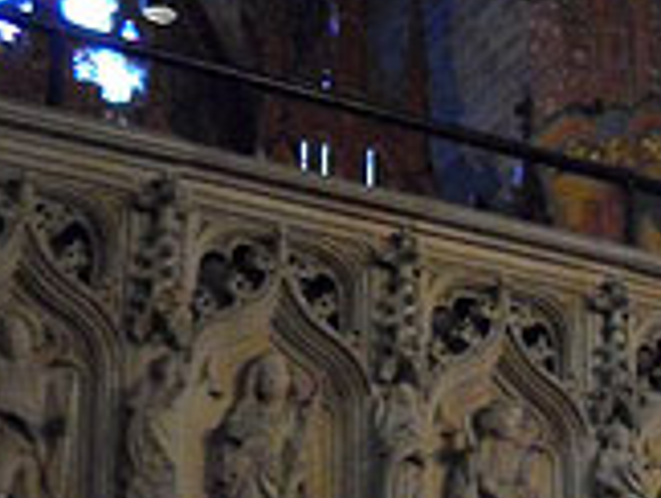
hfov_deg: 19.1
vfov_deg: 14.9
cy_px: 563
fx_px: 1855
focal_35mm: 97
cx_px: 796
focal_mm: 6.3
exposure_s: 1/8
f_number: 3.2
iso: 800
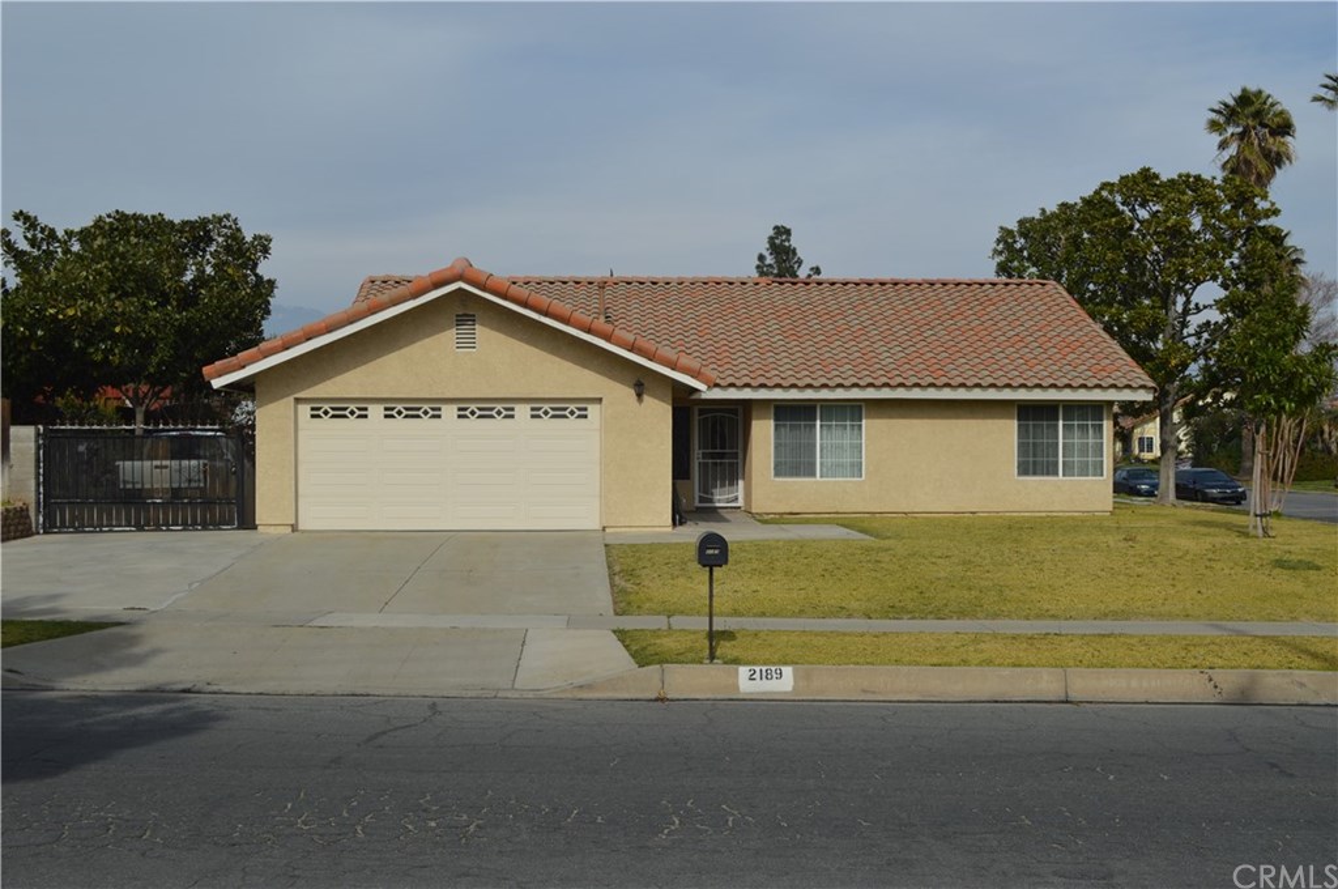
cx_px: 669
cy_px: 444
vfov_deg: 34.1
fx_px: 1448
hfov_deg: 49.6
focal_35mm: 39
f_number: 7.1
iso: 100
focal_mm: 26
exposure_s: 1/400
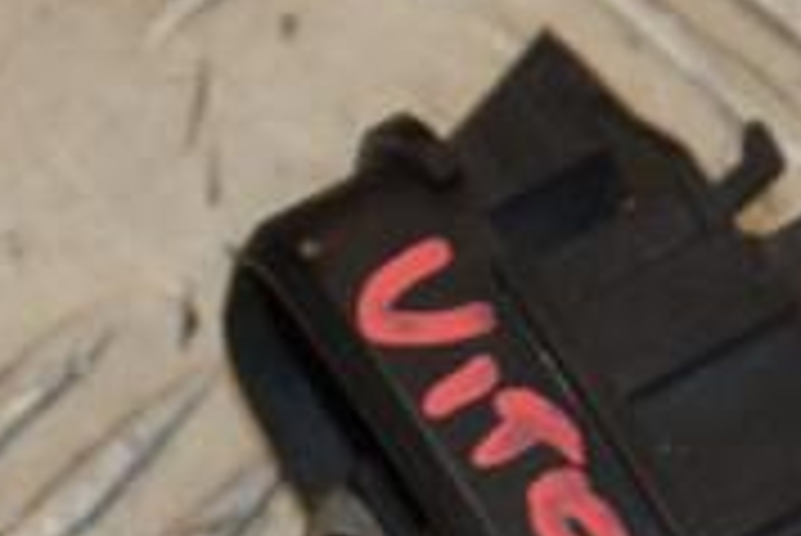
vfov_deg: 2.8
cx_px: 292
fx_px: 11045
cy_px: 698
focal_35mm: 496
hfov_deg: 4.2
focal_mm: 98
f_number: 7.1
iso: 800
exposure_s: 1/200
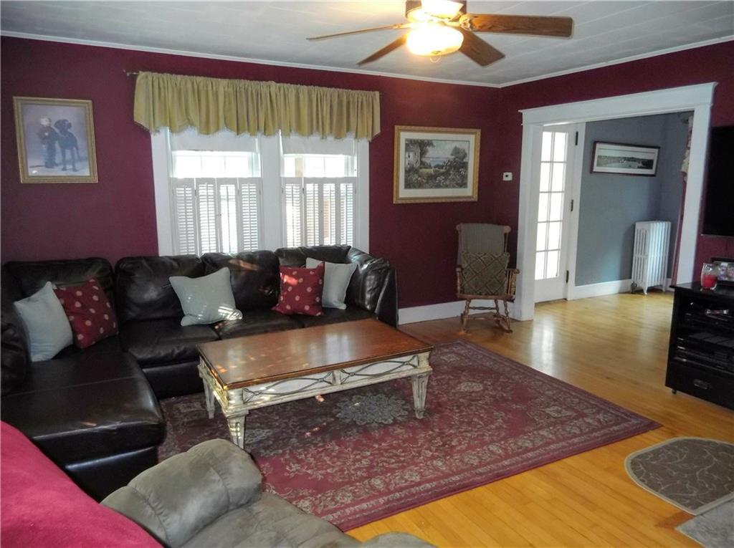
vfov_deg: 54.8
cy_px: 274
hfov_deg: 69.5
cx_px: 367
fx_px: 529
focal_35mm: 25
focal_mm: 4.5
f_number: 3.5
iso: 720
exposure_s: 1/30
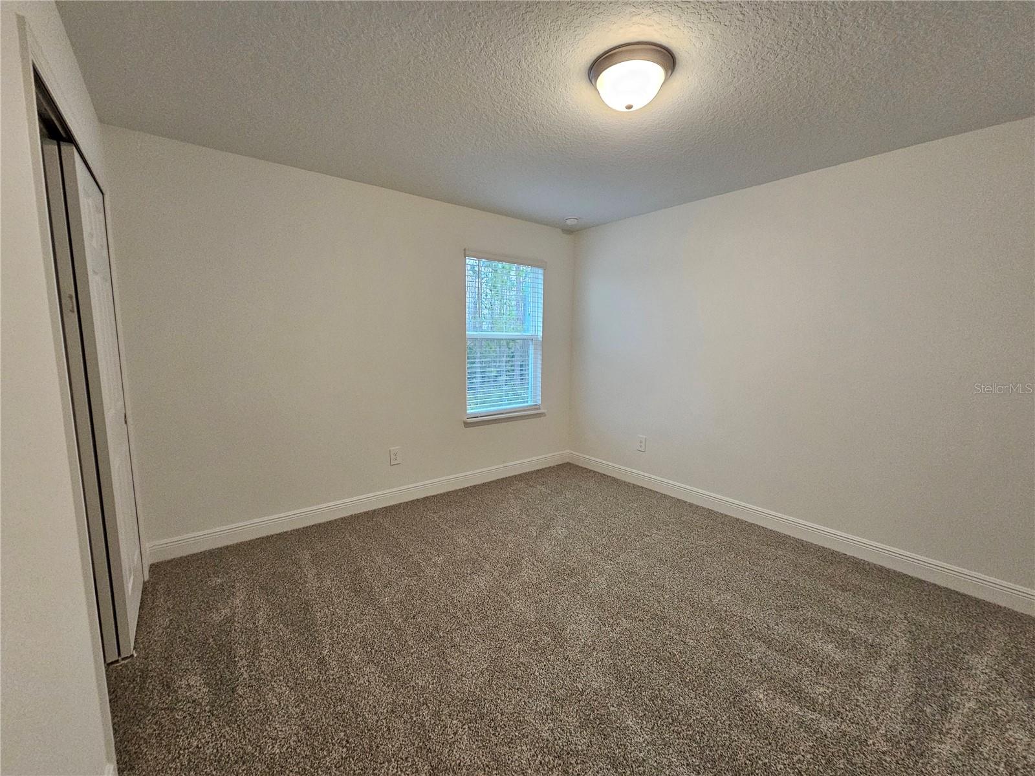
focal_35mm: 13
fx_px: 389
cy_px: 388
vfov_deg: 89.9
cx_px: 518
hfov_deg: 106.2
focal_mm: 2.2
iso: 320
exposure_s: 1/60
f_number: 2.2
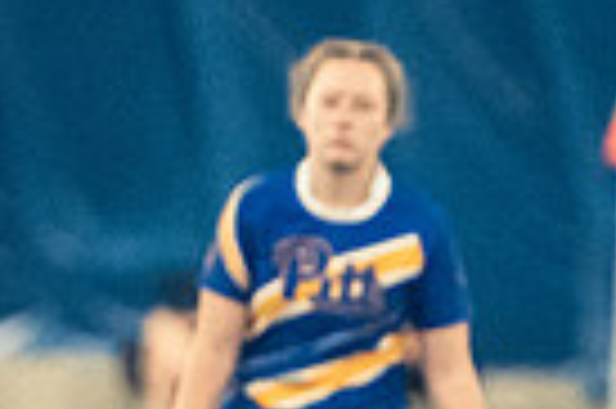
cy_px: 593
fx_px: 21739
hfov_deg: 1.6
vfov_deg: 1.1
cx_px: 836
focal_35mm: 1272
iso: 12800
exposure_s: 1/500
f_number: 2.8
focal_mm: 200
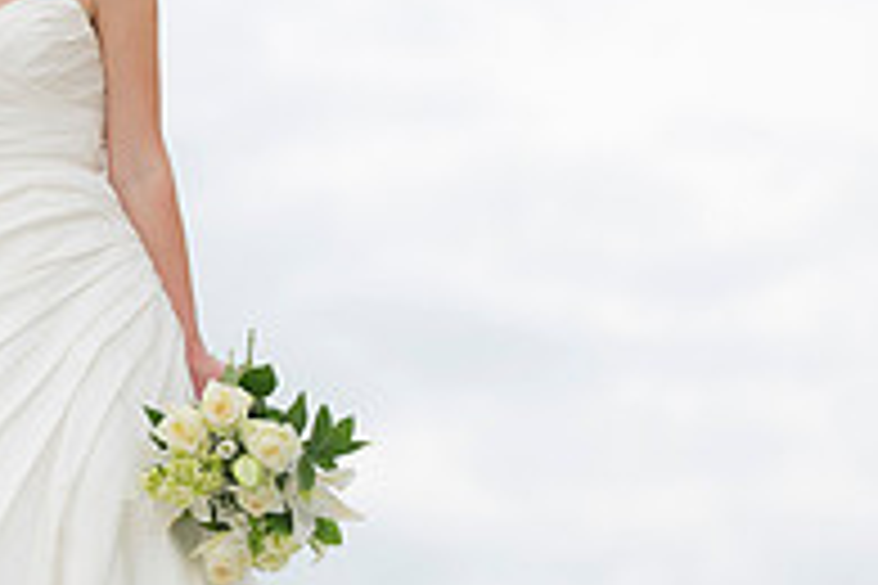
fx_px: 7609
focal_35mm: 312
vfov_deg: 4.4
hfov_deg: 6.6
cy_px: 315
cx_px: 72
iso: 160
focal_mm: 105
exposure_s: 1/250
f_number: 2.8
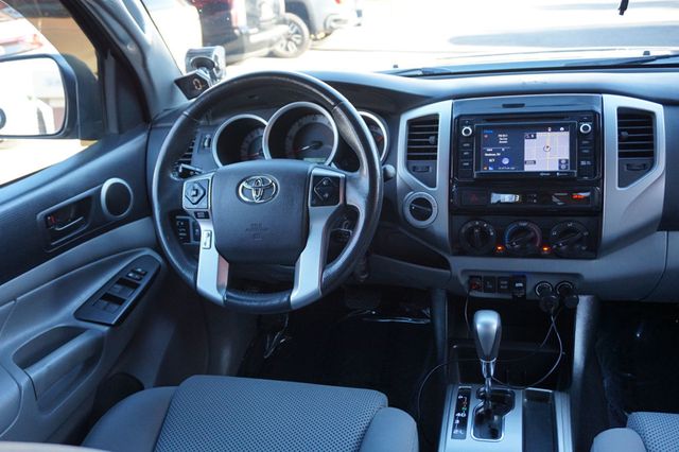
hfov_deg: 57.2
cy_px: 226
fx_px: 622
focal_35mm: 33
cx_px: 340
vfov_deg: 39.9
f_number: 4
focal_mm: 22
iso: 400
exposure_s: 1/60
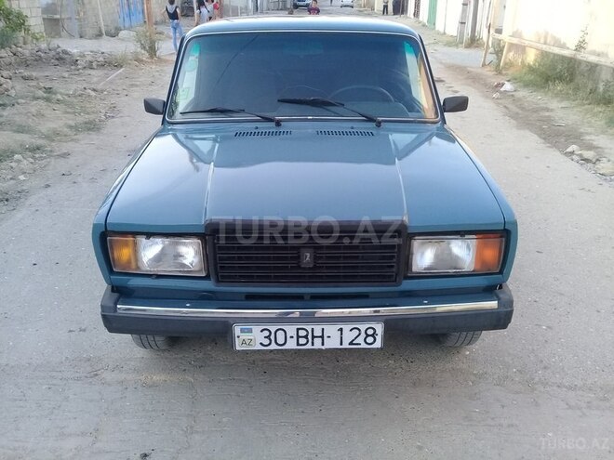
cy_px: 230
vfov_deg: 45.4
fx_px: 550
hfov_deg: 58.4
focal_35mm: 31
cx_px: 307
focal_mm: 3.3
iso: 64
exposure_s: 1/100
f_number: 2.2
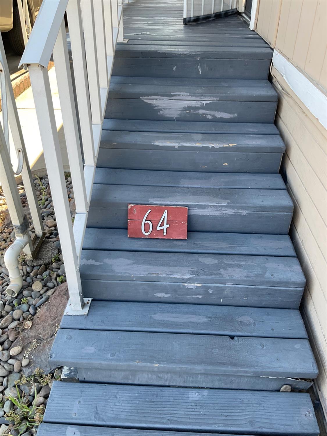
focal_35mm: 29
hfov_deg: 48.2
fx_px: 365
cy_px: 218
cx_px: 164
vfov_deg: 61.7
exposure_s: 1/122
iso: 20
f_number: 1.8
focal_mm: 3
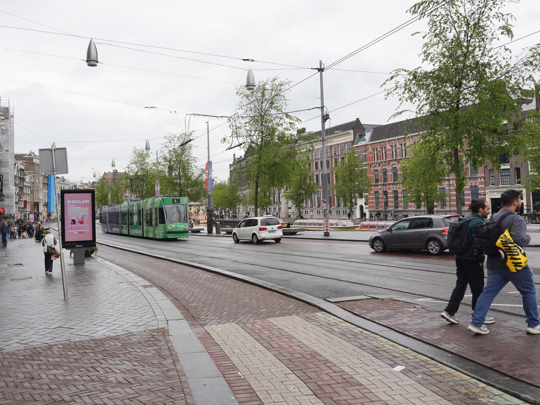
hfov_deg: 63.3
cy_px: 191
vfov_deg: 49.7
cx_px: 240
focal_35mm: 28
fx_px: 437
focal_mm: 24
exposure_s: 1/100
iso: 100
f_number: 11
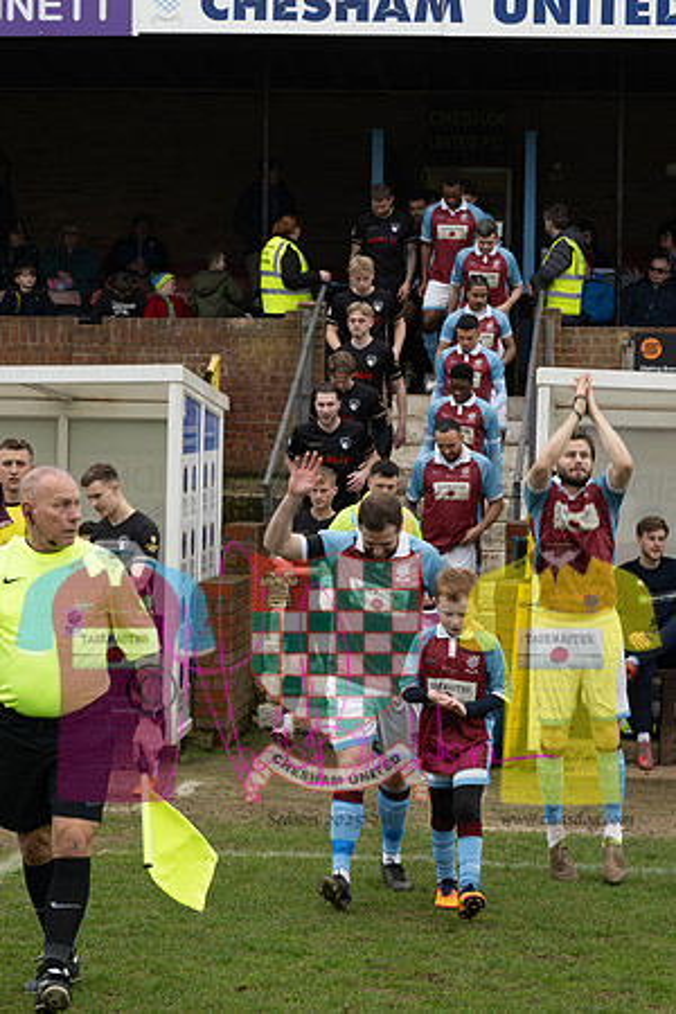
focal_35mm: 105
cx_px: 338
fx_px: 2957
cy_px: 507
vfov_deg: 19.5
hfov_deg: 13.0
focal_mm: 70
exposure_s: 1/200
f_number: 5.6
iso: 400
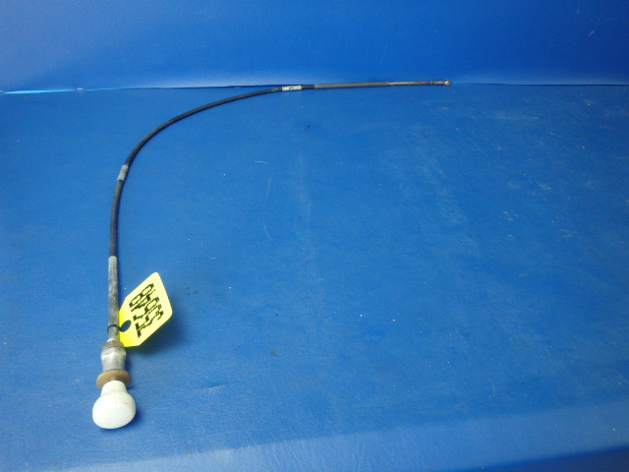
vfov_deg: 49.7
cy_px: 236
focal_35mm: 28
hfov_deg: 63.4
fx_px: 509
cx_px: 314
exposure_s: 1/30
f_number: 3.9
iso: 250
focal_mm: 5
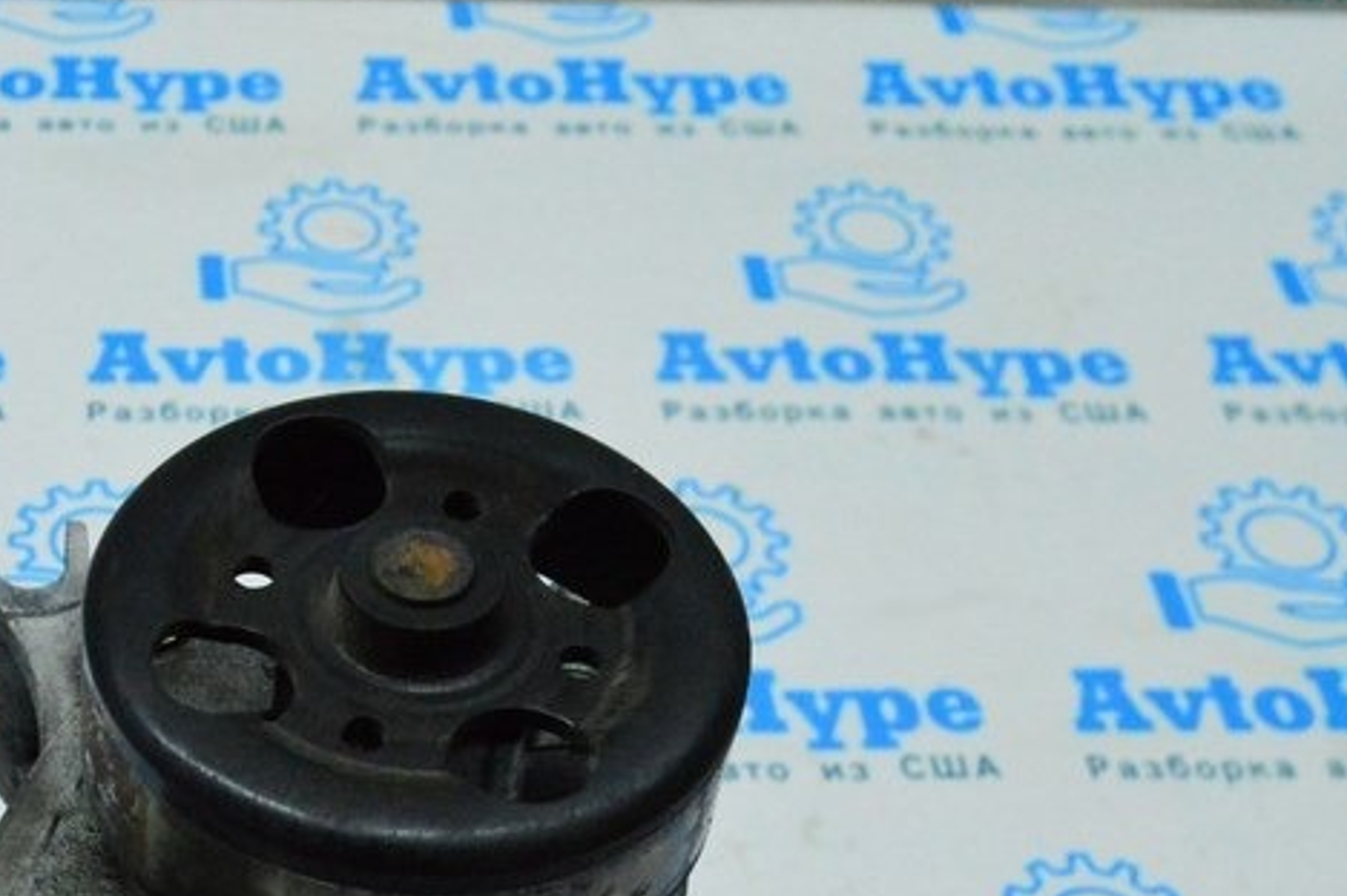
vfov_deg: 18.4
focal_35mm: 72
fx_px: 2692
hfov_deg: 26.8
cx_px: 57
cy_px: 889
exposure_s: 1/640
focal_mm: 22
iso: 6400
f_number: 6.3
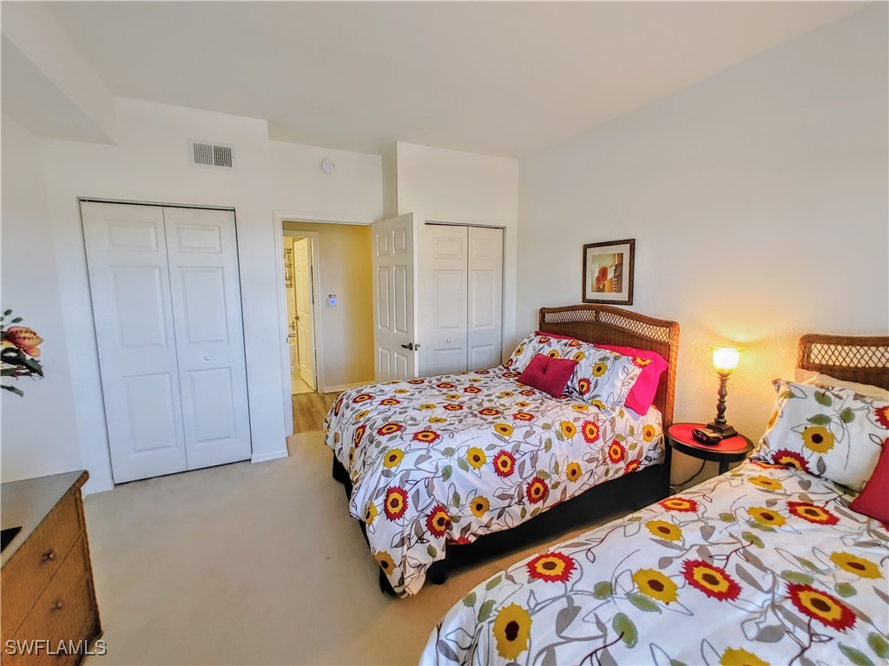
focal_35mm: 15
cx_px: 444
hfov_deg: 98.2
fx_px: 385
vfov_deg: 81.7
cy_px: 333
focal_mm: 1.78
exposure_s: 1/30
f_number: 1.9
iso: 150
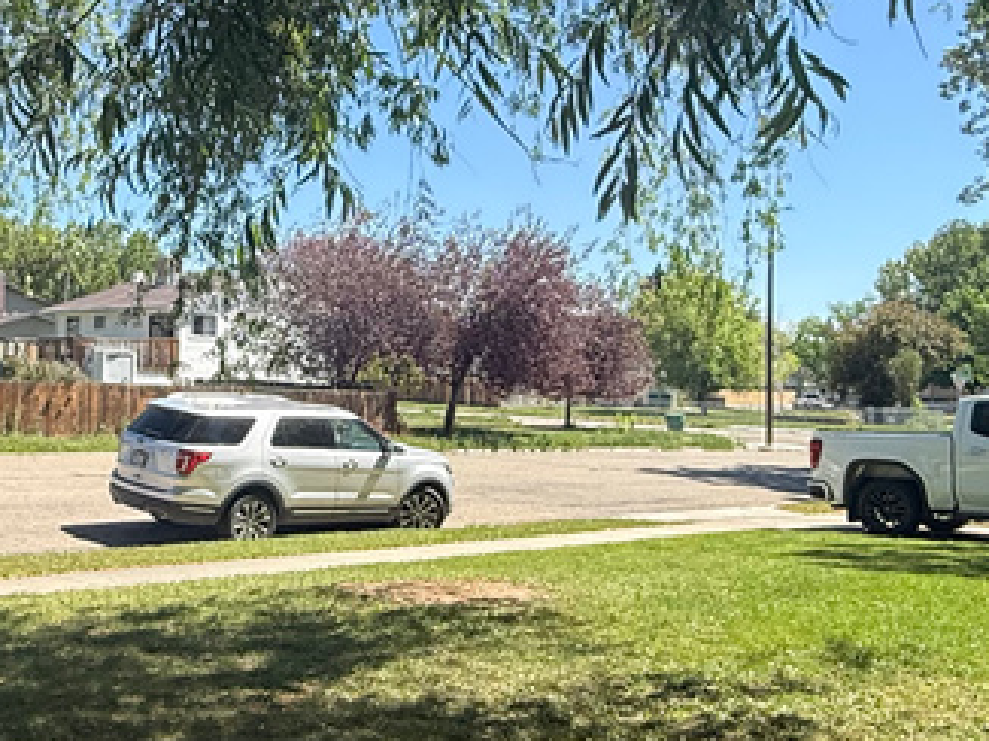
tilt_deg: +3.5
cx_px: 328
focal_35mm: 44
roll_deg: -1.0
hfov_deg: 42.4
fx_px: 1256
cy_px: 298
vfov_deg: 32.7
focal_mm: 2.22
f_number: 2.2
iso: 50
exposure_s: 1/1017
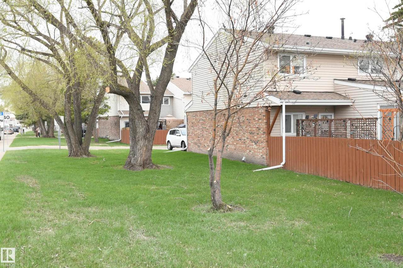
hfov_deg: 53.2
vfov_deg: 36.8
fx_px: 403
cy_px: 134
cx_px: 202
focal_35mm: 36
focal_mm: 24
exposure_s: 1/60
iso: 560
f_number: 4
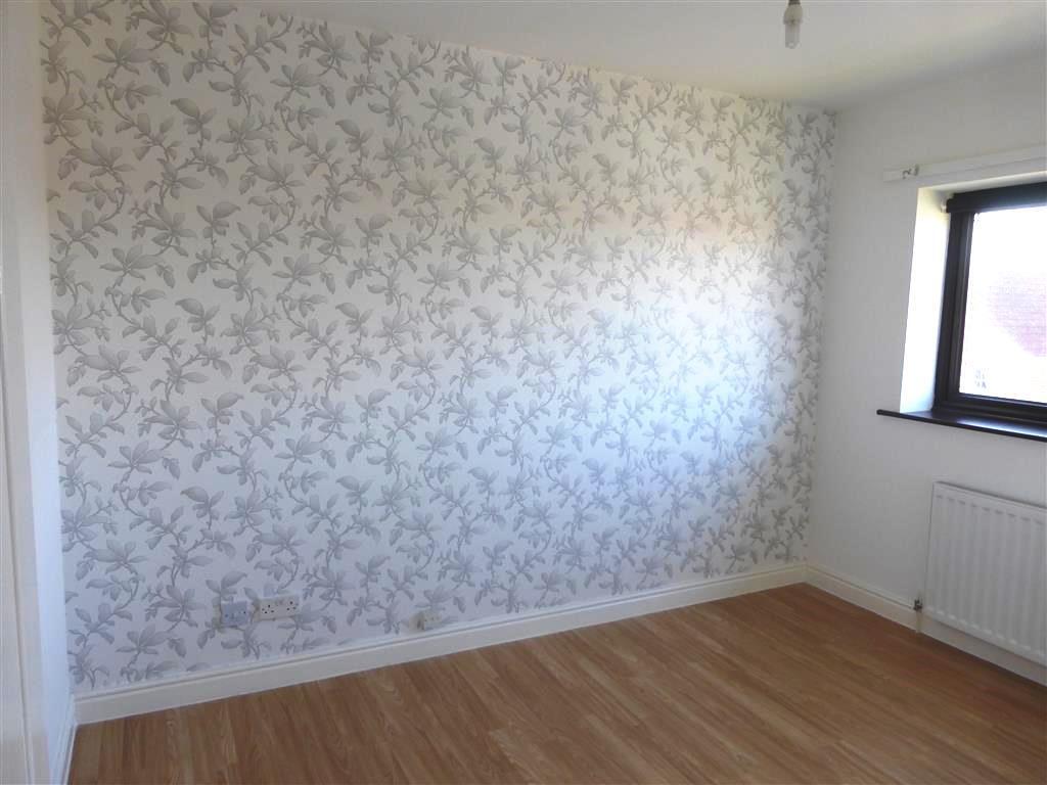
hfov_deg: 71.6
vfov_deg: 56.8
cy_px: 392
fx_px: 726
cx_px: 524
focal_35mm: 24
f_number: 3.3
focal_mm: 4.3
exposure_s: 1/60
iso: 160
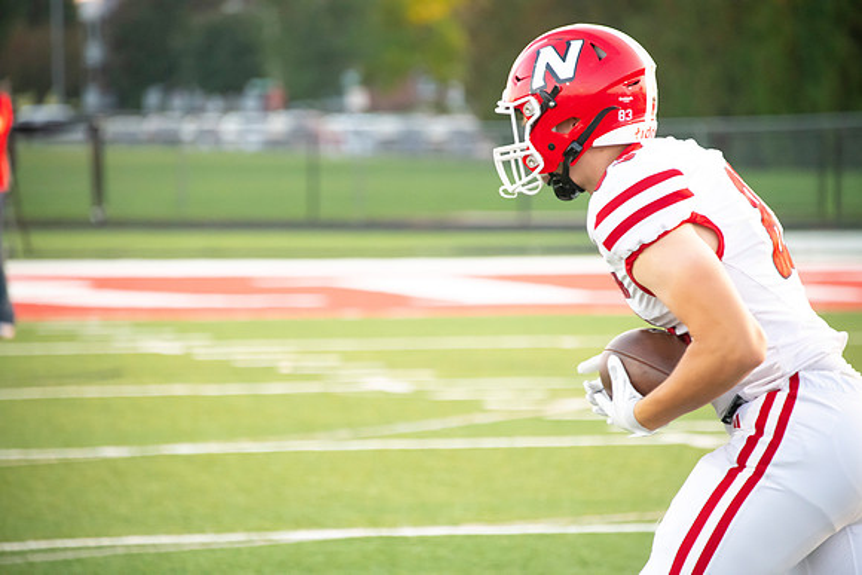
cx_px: 431
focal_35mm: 250
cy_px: 288
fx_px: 5987
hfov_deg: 8.2
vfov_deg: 5.5
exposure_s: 1/640
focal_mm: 250
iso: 4000
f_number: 5.6
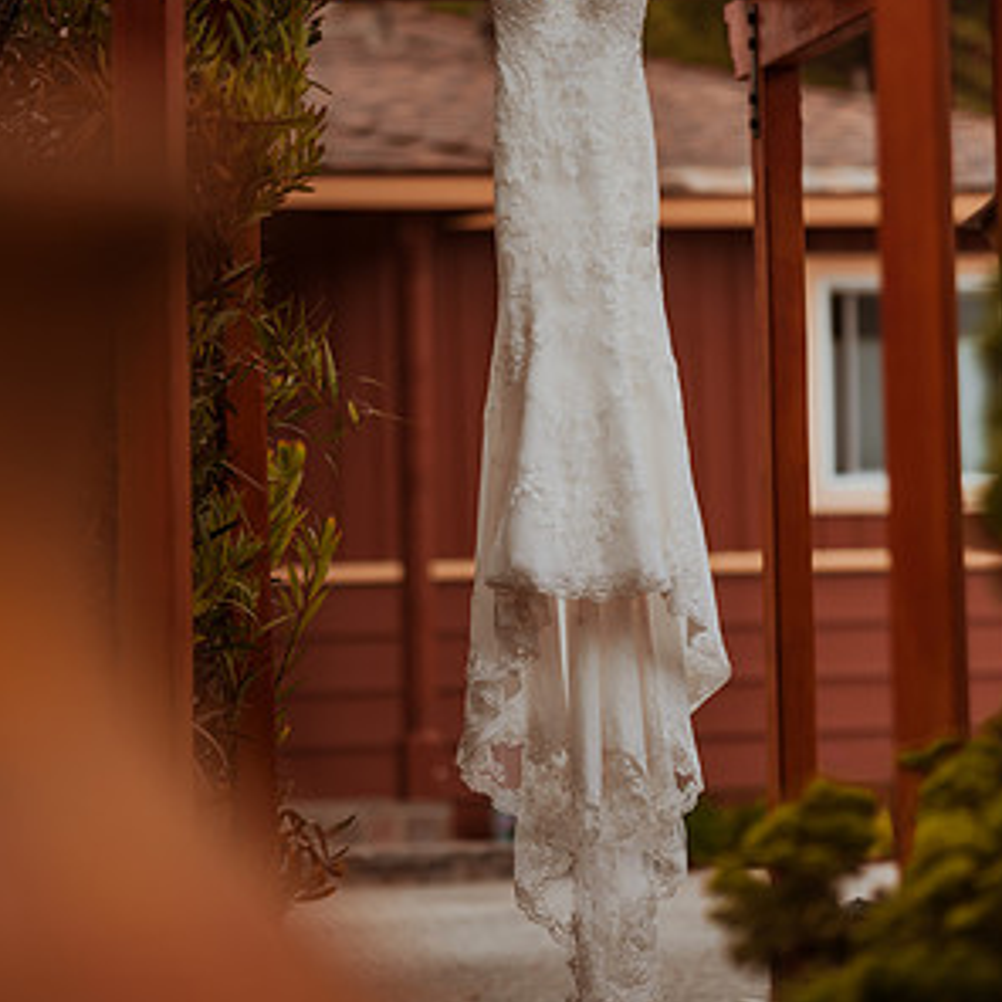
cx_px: 503
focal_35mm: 174
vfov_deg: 10.0
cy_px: 386
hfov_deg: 10.0
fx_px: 5698
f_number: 1.8
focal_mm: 135
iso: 500
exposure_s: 1/8000
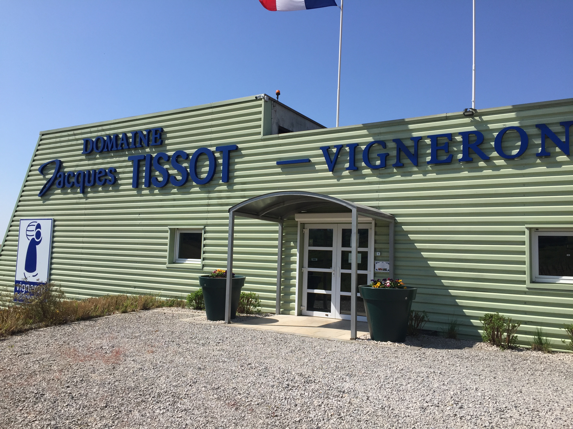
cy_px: 214
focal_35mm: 29
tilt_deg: +5.1
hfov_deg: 61.7
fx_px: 480
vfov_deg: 48.2
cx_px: 286
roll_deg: -3.3
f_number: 2.2
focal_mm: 4.15
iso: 32
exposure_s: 1/2475
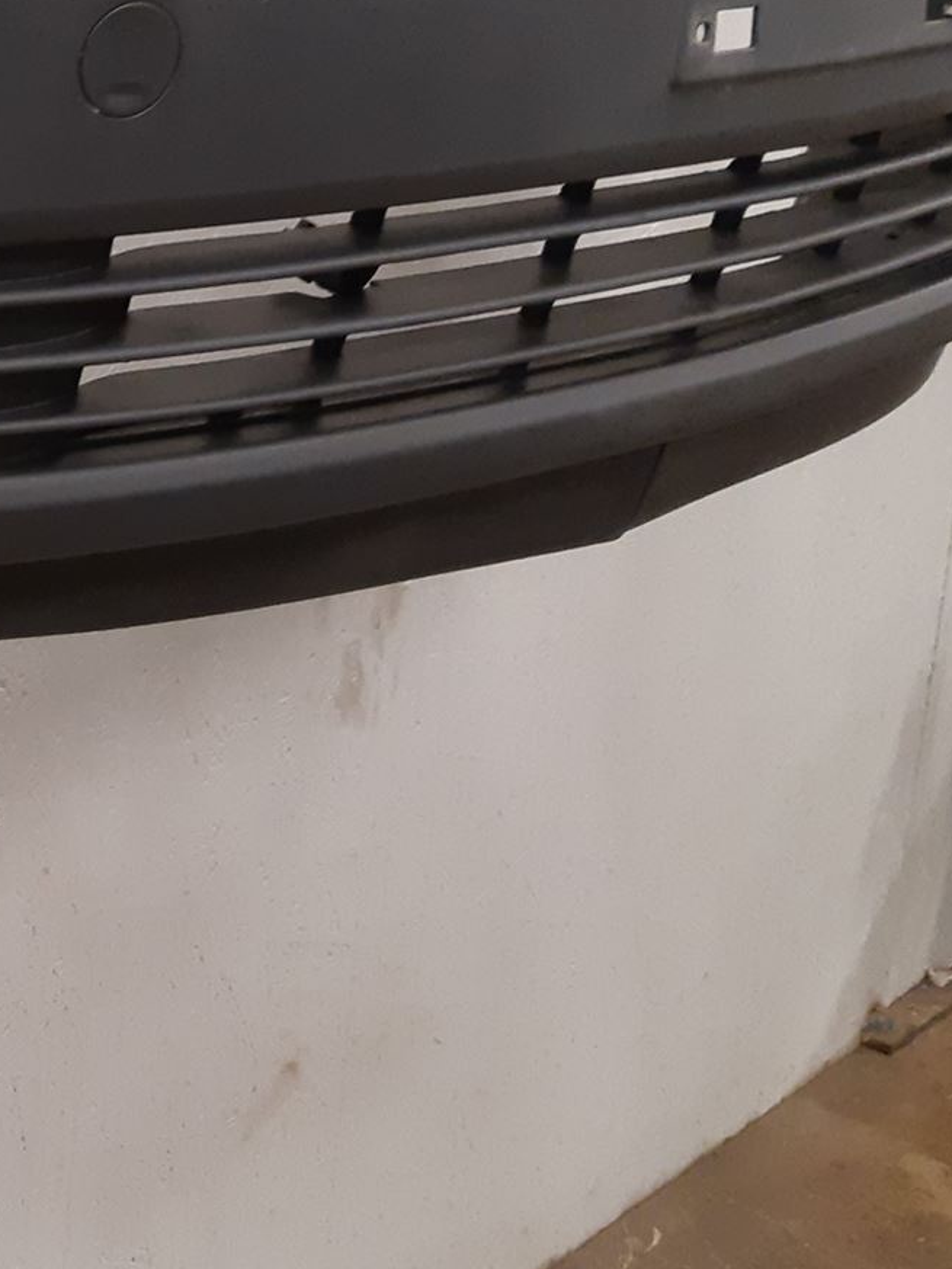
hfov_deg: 20.9
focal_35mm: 61
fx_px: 2236
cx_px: -414
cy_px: 269
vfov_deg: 30.9
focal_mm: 3.93
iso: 250
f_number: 1.7
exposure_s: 1/50
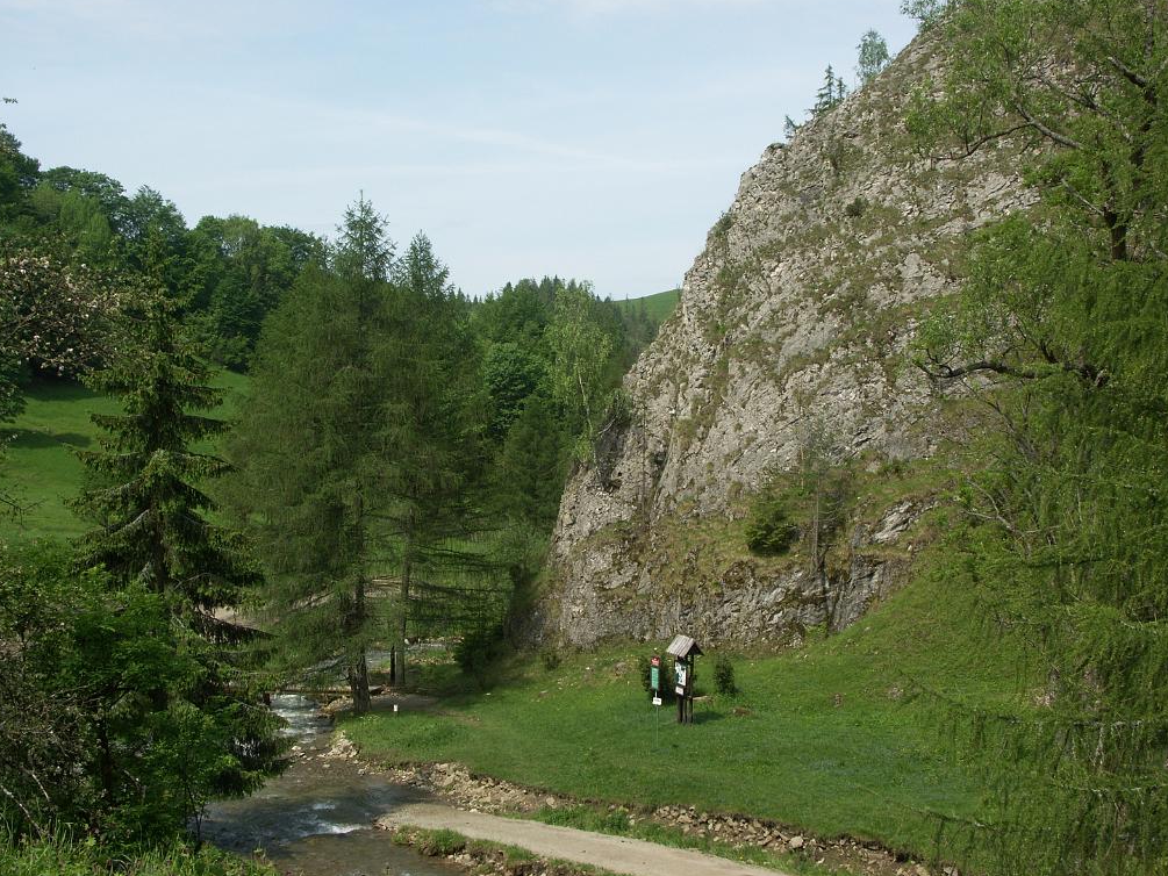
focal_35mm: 54
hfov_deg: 35.5
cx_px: 576
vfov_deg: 27.0
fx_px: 1822
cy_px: 432
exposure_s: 1/250
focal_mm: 13.68
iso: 64
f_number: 6.3
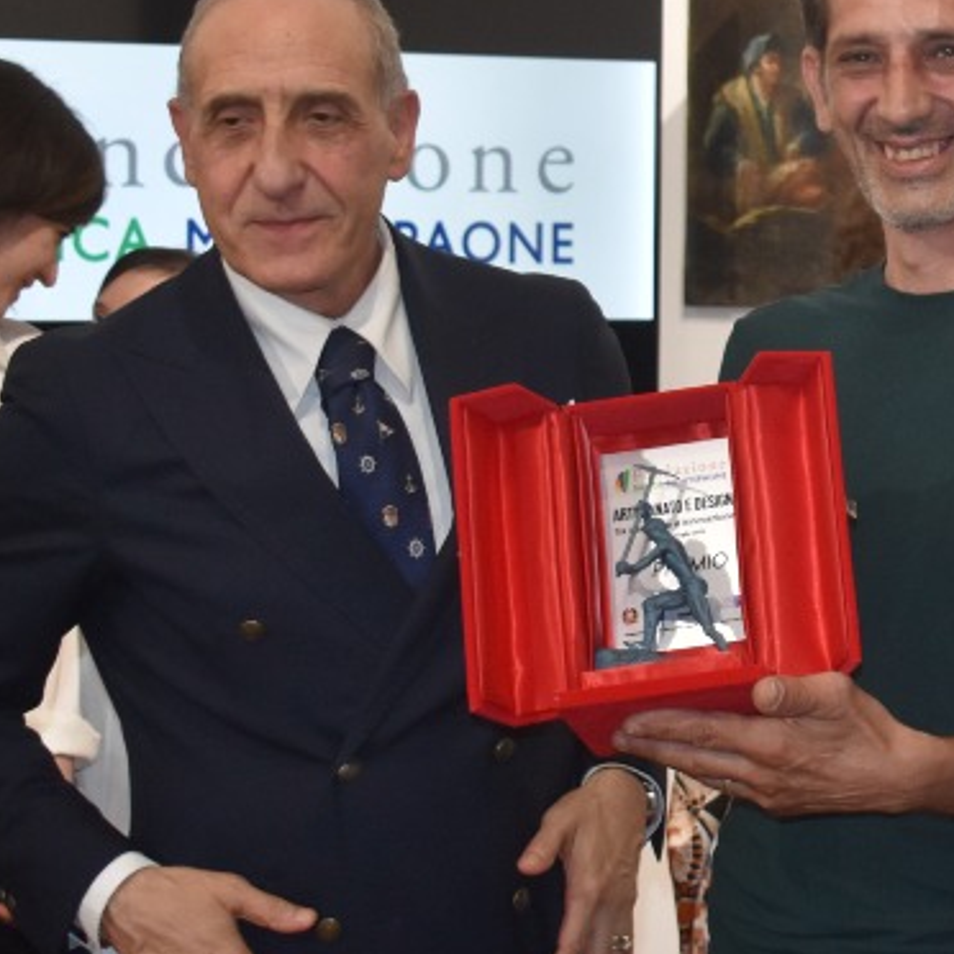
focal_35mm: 115
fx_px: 3586
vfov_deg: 15.1
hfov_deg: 14.5
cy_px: 356
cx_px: 1272
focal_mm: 28
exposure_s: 1/160
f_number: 4.2
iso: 800
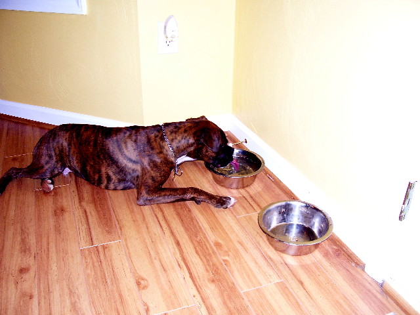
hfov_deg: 54.0
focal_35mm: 34
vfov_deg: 41.8
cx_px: 210
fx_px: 413
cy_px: 158
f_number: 2.7
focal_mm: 5.6
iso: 125
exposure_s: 1/60
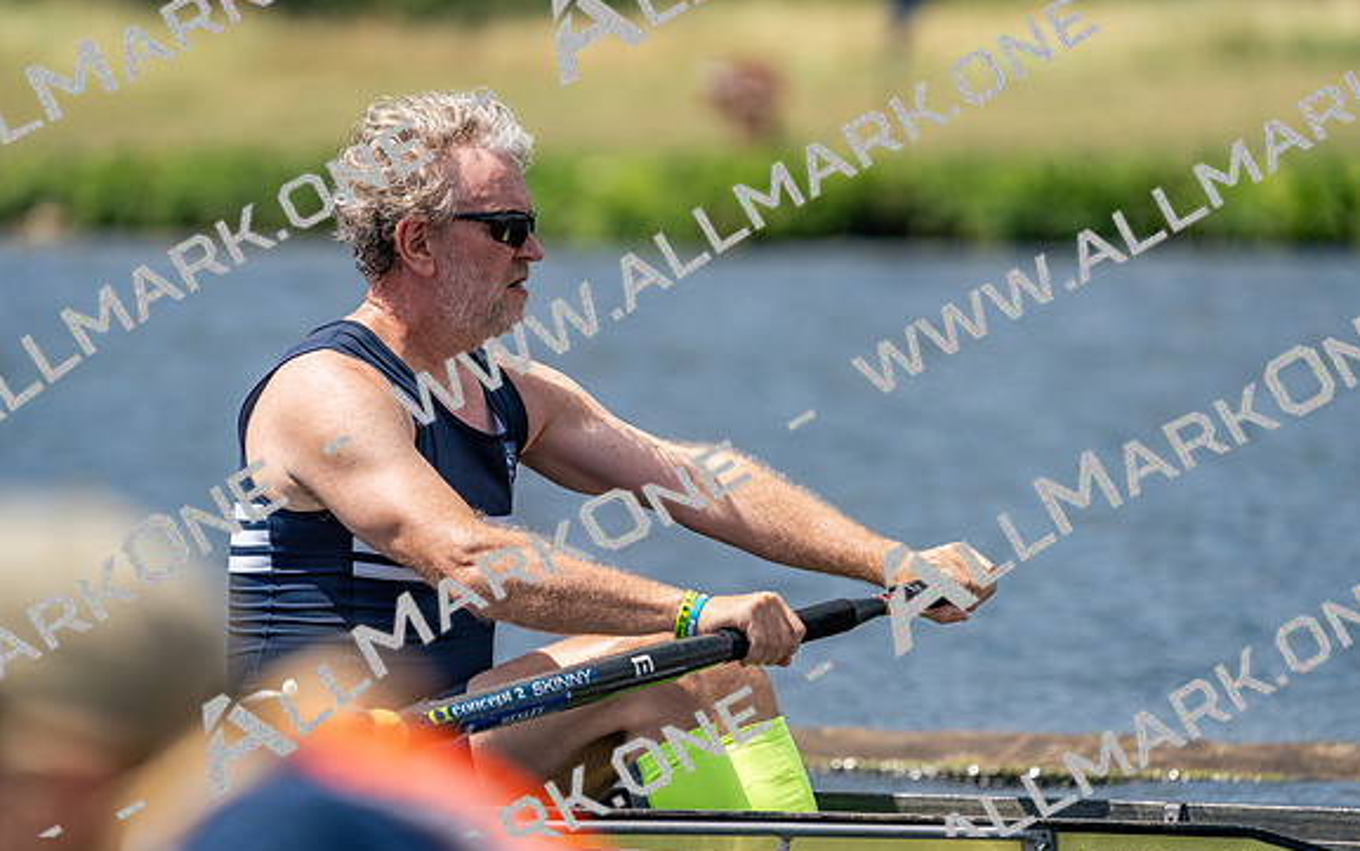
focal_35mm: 459
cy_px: 433
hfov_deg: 4.6
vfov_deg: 2.9
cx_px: 681
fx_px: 17018
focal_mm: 448
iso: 320
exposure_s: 1/2000
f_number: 6.3
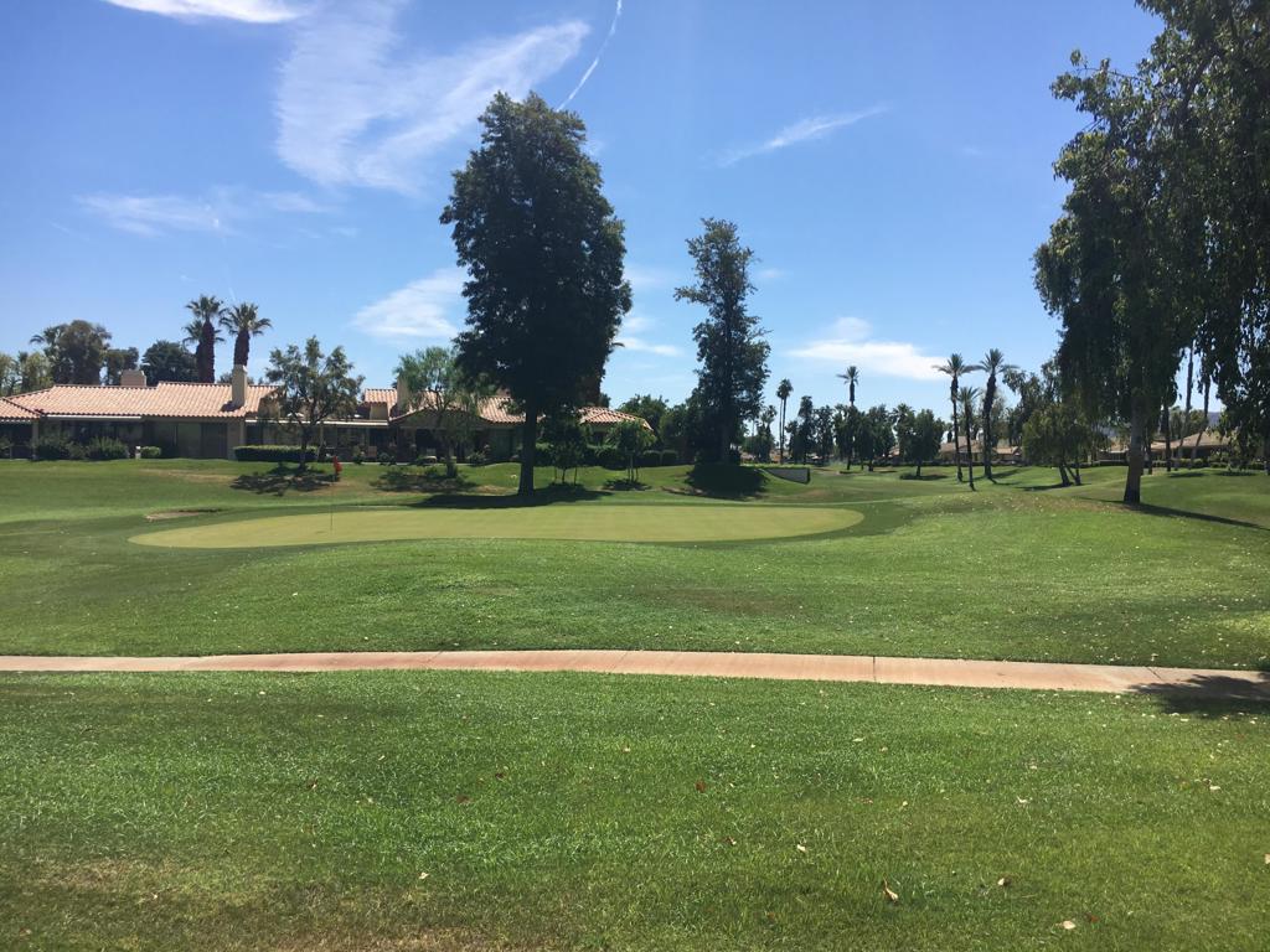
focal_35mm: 29
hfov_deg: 61.7
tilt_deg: -1.9
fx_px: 1064
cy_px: 476
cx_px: 635
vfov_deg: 48.2
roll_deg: -0.8
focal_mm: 4.15
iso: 25
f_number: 2.2
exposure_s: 1/2079
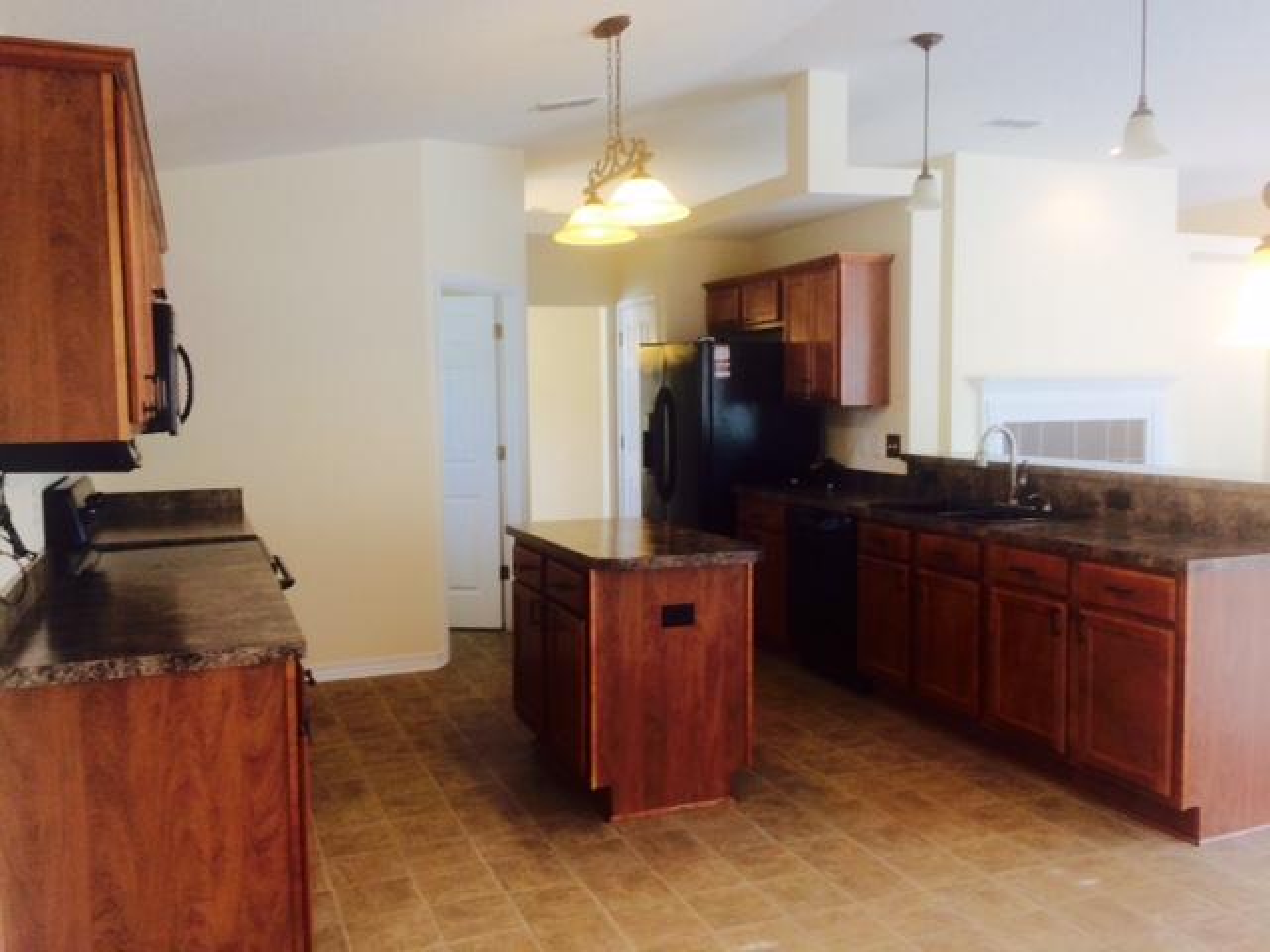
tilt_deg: -5.0
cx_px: 635
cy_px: 476
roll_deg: +0.4
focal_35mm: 29
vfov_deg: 48.2
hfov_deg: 61.7
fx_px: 1064
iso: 50
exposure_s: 1/30
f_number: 2.2
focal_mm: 4.15
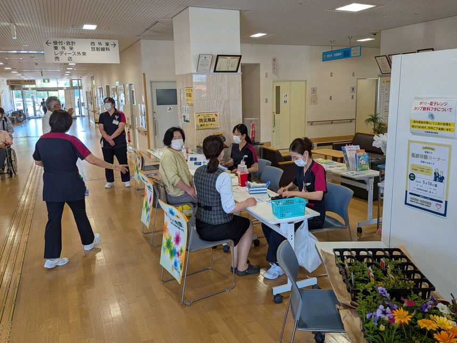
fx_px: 370
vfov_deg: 49.7
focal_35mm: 28
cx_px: 249
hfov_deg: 63.3
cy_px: 157
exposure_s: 1/59.4
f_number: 1.7
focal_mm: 4.53
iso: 41
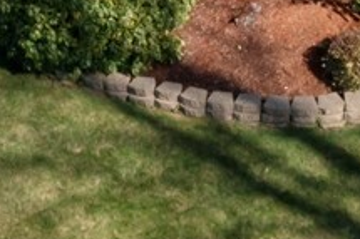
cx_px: 316
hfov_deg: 9.3
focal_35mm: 221
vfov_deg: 5.8
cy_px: -450
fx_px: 2208
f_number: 11
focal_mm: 10.26
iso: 100
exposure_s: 1/80
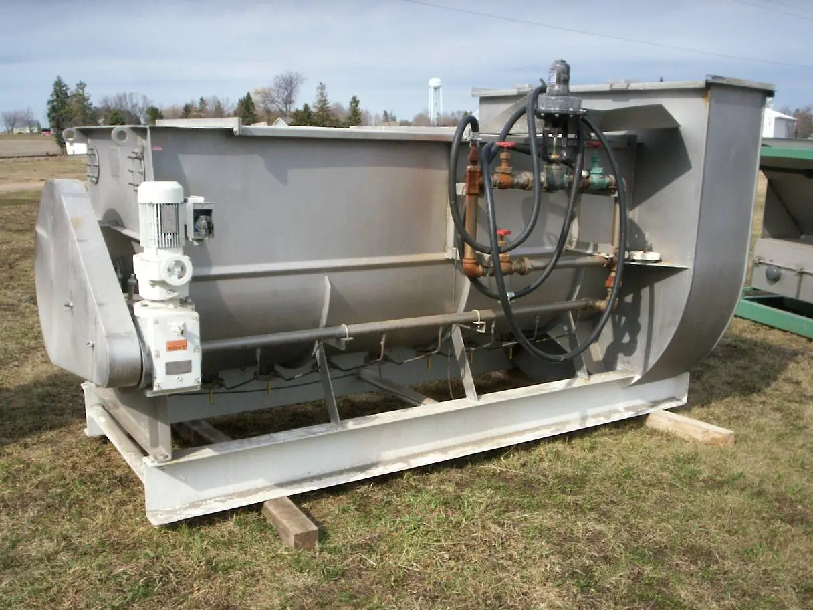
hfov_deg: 51.4
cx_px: 406
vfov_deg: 39.7
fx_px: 846
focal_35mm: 36
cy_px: 305
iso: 100
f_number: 4.5
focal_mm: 5.9
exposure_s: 1/538
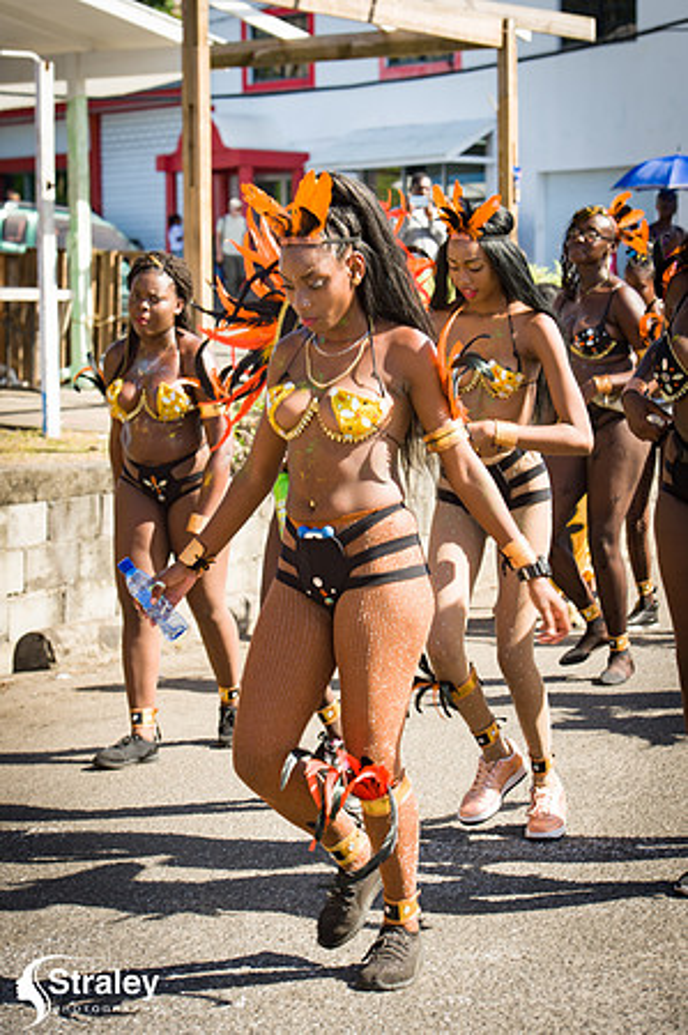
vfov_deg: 22.6
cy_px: 518
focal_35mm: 90
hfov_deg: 15.2
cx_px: 344
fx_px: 2586
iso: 100
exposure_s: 1/200
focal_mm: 90
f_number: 8
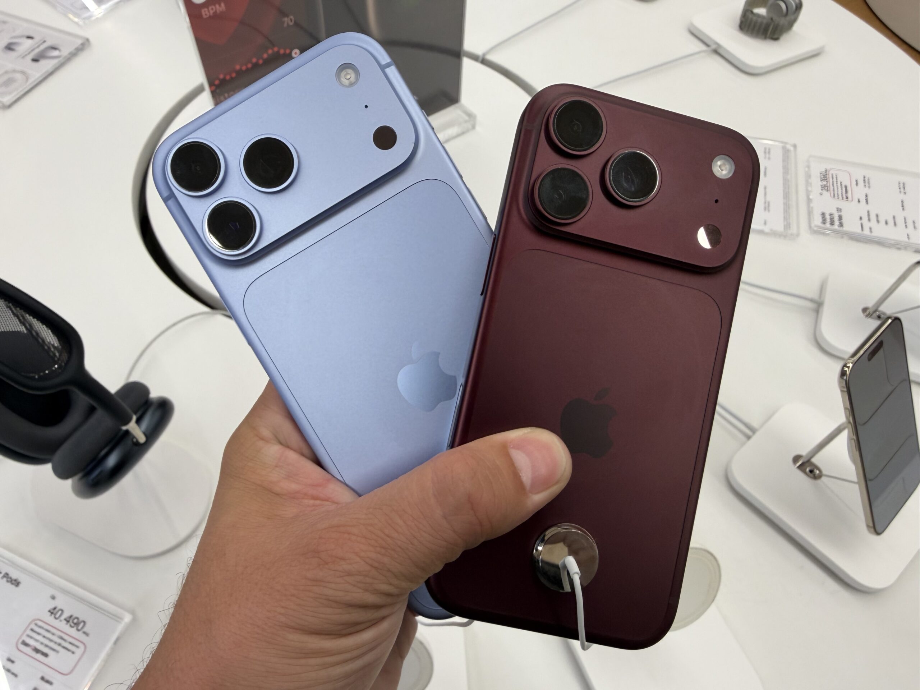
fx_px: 638
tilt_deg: -56.8
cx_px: 460
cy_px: 345
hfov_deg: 71.6
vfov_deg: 56.8
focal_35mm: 24
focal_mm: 2.22
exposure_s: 1/100
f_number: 2.2
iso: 80
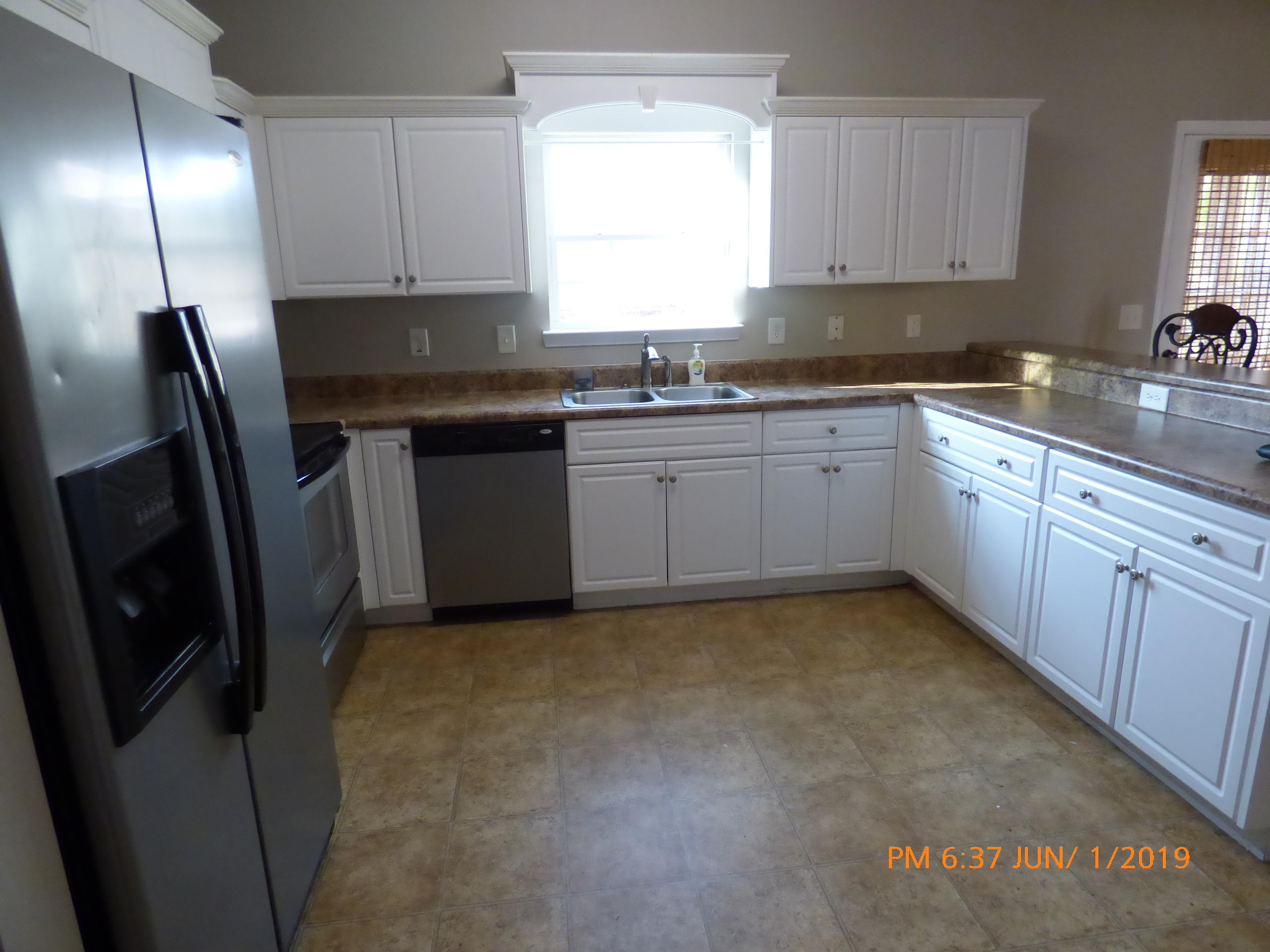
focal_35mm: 20
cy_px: 476
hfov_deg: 81.7
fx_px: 734
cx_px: 635
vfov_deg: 66.0
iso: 500
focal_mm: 3.58
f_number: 2.8
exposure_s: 1/125
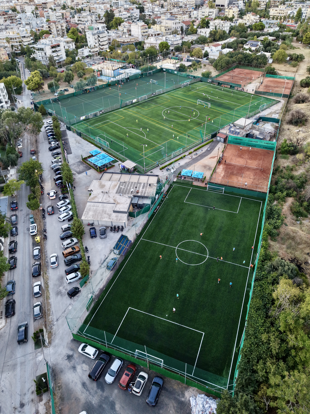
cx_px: 155
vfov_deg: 71.6
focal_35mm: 24
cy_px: 207
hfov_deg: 56.8
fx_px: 287
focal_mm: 8.67
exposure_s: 1/30
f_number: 1.8
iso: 170
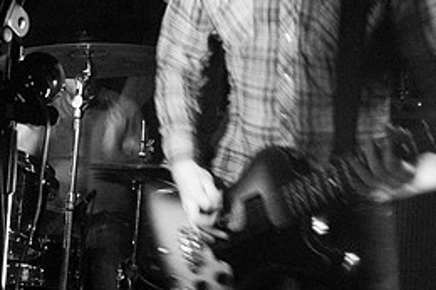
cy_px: 69
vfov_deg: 20.1
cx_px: -18
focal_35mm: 67
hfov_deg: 28.0
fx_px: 811
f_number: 2.8
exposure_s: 1/30
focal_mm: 20
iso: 1600
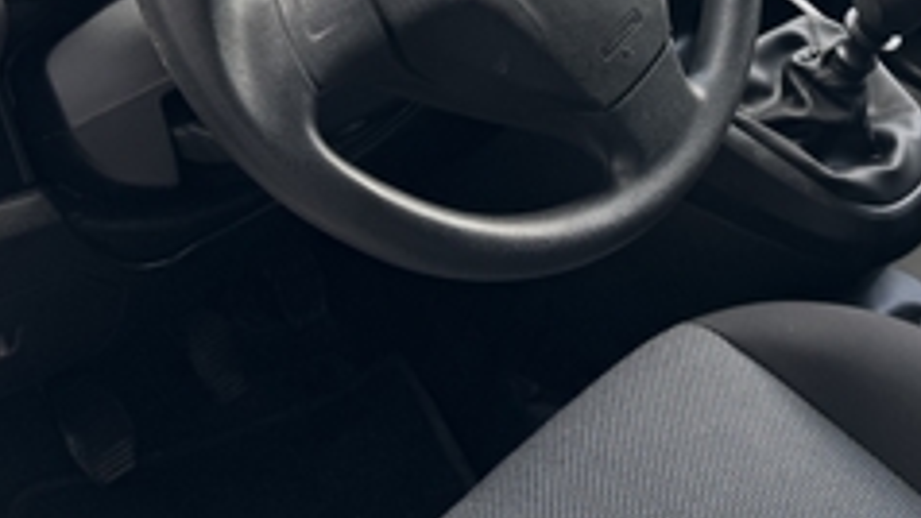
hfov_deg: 36.8
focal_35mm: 56
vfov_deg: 19.7
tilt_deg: -21.5
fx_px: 1368
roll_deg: +0.6
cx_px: 611
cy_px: -164
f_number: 1.78
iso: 64
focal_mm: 6.86
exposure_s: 1/187
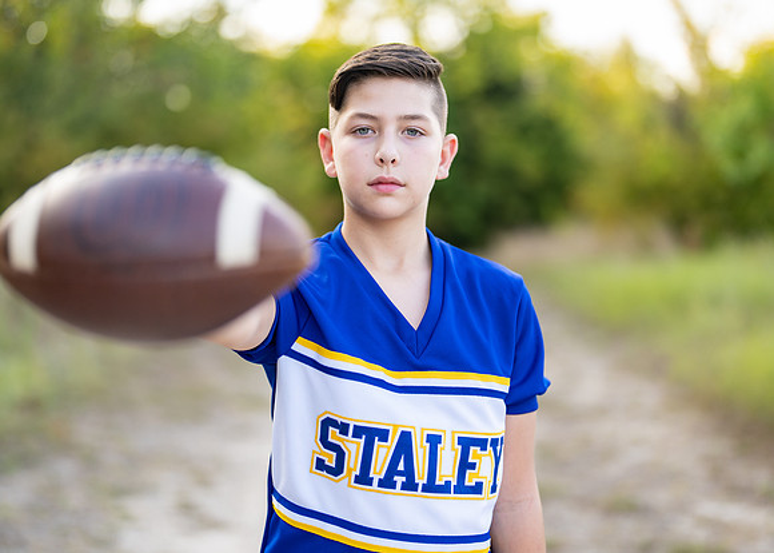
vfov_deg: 23.4
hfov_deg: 32.4
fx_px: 1333
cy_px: 251
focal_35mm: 61
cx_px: 374
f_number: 1.2
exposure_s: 1/800
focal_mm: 50
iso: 100
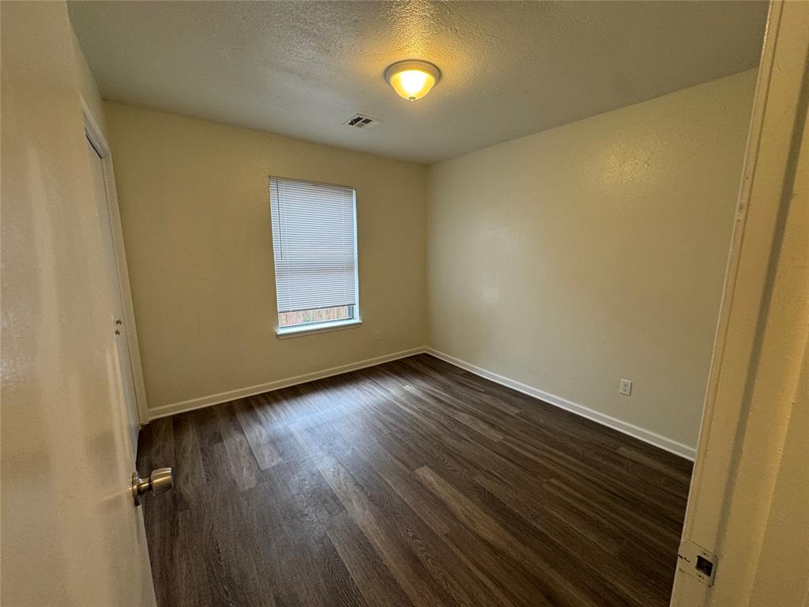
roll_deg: -0.8
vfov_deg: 85.7
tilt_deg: -9.8
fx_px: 327
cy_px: 304
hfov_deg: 102.1
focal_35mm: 14
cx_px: 404
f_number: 2.2
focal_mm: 2.22
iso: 200
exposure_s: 1/60
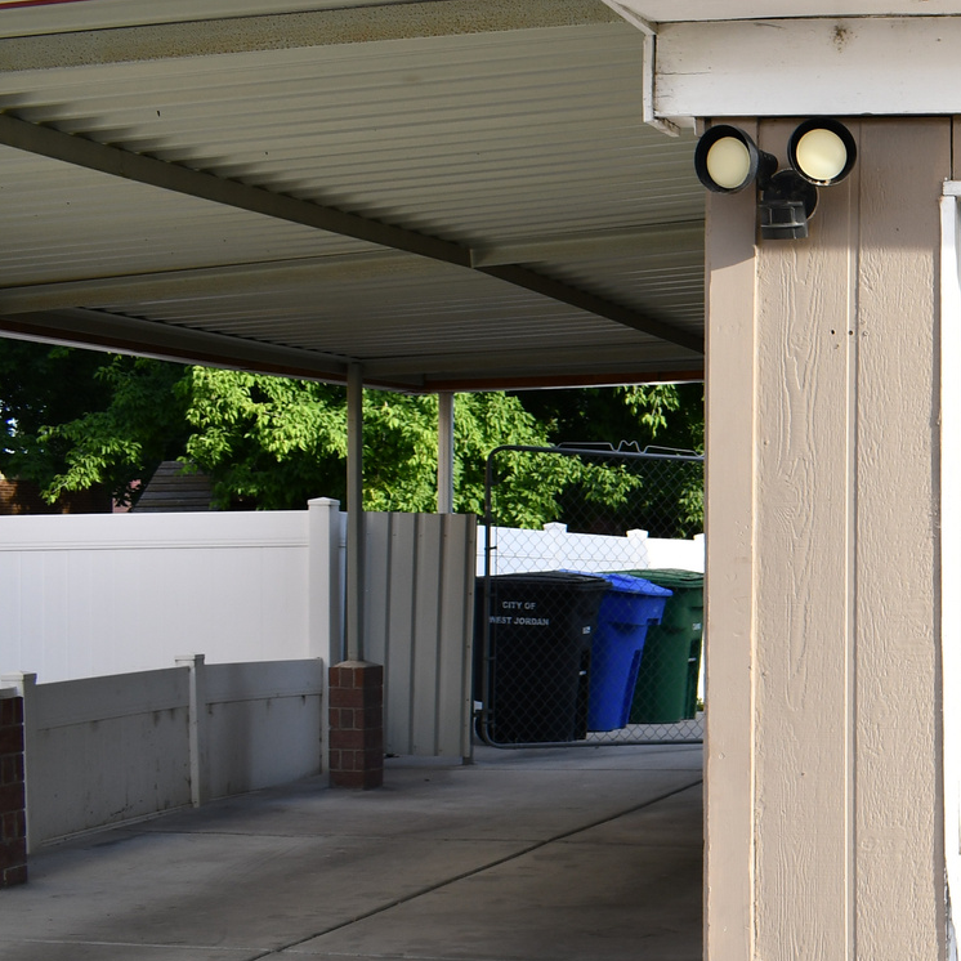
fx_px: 1979
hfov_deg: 24.0
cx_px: 1248
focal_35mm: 63
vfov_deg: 27.2
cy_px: 578
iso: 200
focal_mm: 18
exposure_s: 1/250
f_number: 6.3
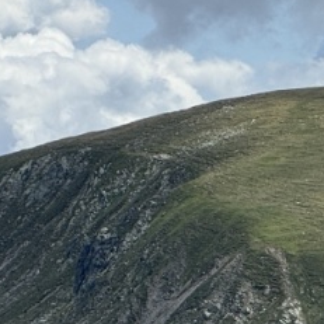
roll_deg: +1.8
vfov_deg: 4.9
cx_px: 757
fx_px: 3749
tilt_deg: -3.4
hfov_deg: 4.8
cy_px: 390
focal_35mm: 354
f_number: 2.8
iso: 25
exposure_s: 1/1623
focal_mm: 9
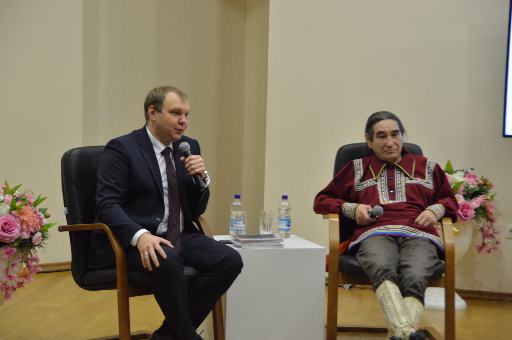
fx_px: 1599
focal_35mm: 112
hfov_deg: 18.2
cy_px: 170
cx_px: 256
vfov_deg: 12.2
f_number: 5
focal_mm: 75
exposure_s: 1/30
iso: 800
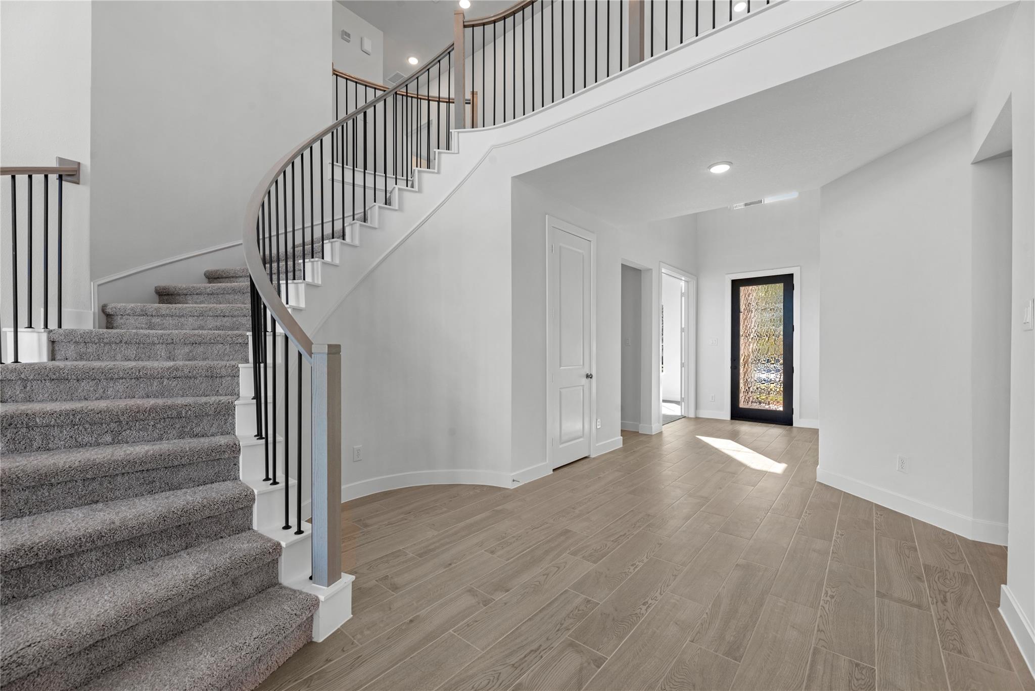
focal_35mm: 14
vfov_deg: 81.3
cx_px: 518
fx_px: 403
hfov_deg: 104.2
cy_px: 346
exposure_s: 1/13
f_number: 9
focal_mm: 14
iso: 250
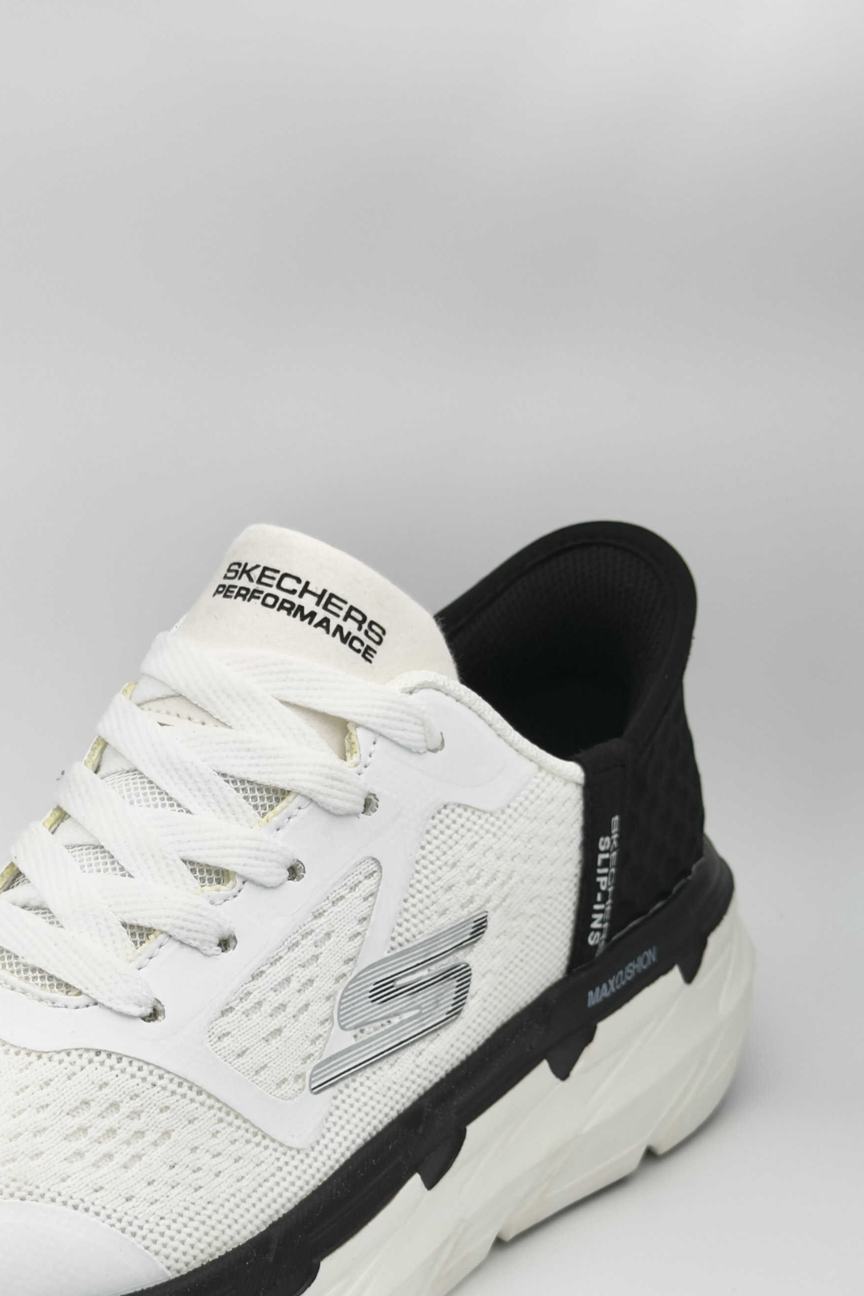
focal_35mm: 77
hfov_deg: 17.6
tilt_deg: -21.2
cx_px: 229
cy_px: 860
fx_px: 2771
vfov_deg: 26.2
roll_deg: +0.0
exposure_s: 1/1980
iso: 64
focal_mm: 6.76
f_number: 1.78
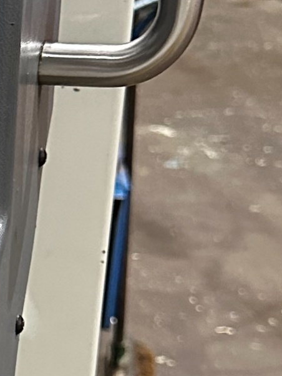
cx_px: -354
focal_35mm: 130
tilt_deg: -20.9
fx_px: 1413
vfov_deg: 15.1
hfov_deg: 10.2
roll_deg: +0.3
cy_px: 284
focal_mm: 6.86
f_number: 1.78
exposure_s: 1/50
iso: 800
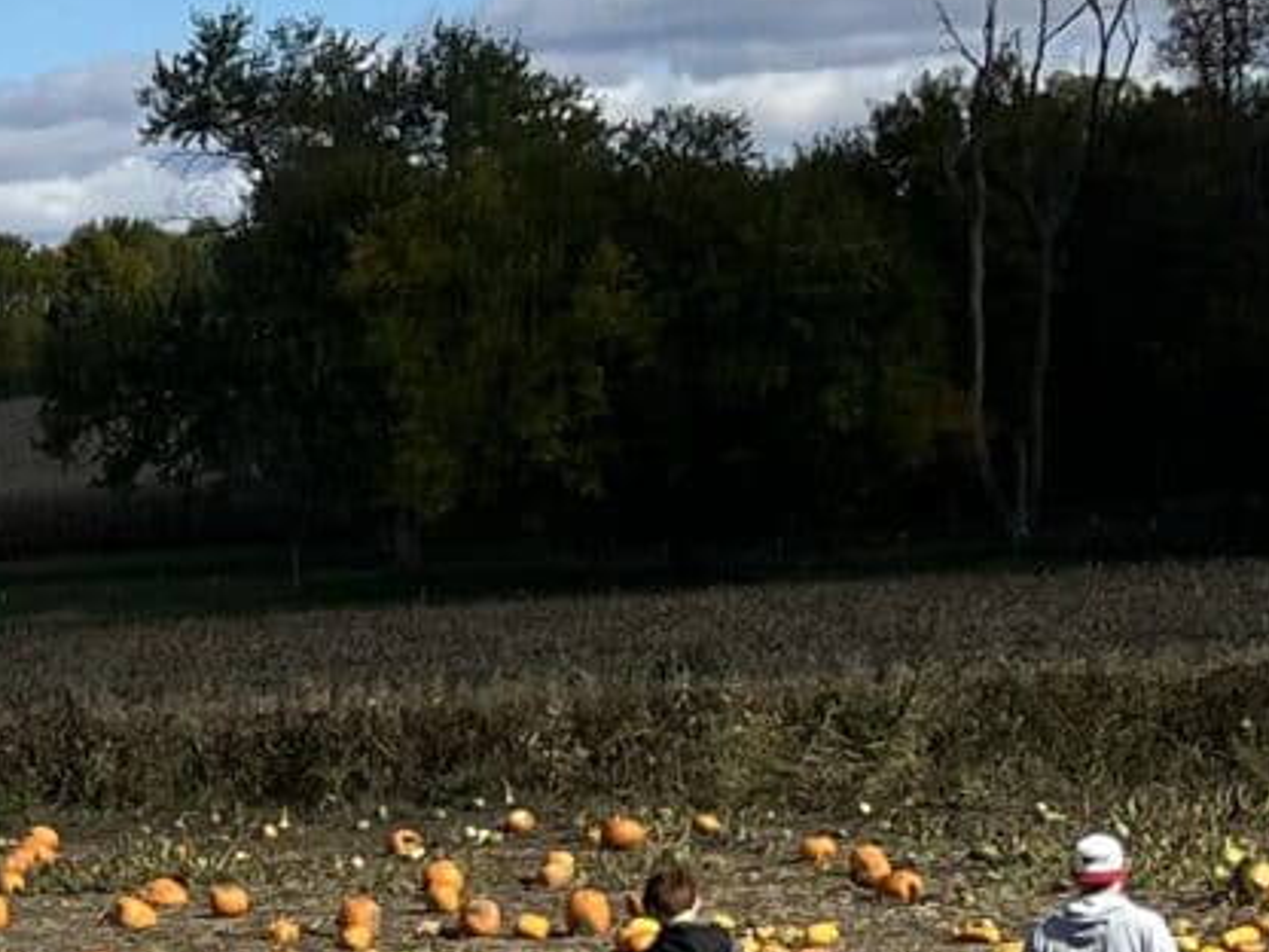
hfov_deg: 11.3
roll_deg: +2.4
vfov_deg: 9.1
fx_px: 5865
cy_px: 1391
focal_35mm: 160
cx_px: -1138
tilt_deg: -8.7
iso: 50
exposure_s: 1/3876
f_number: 1.6
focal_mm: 5.1
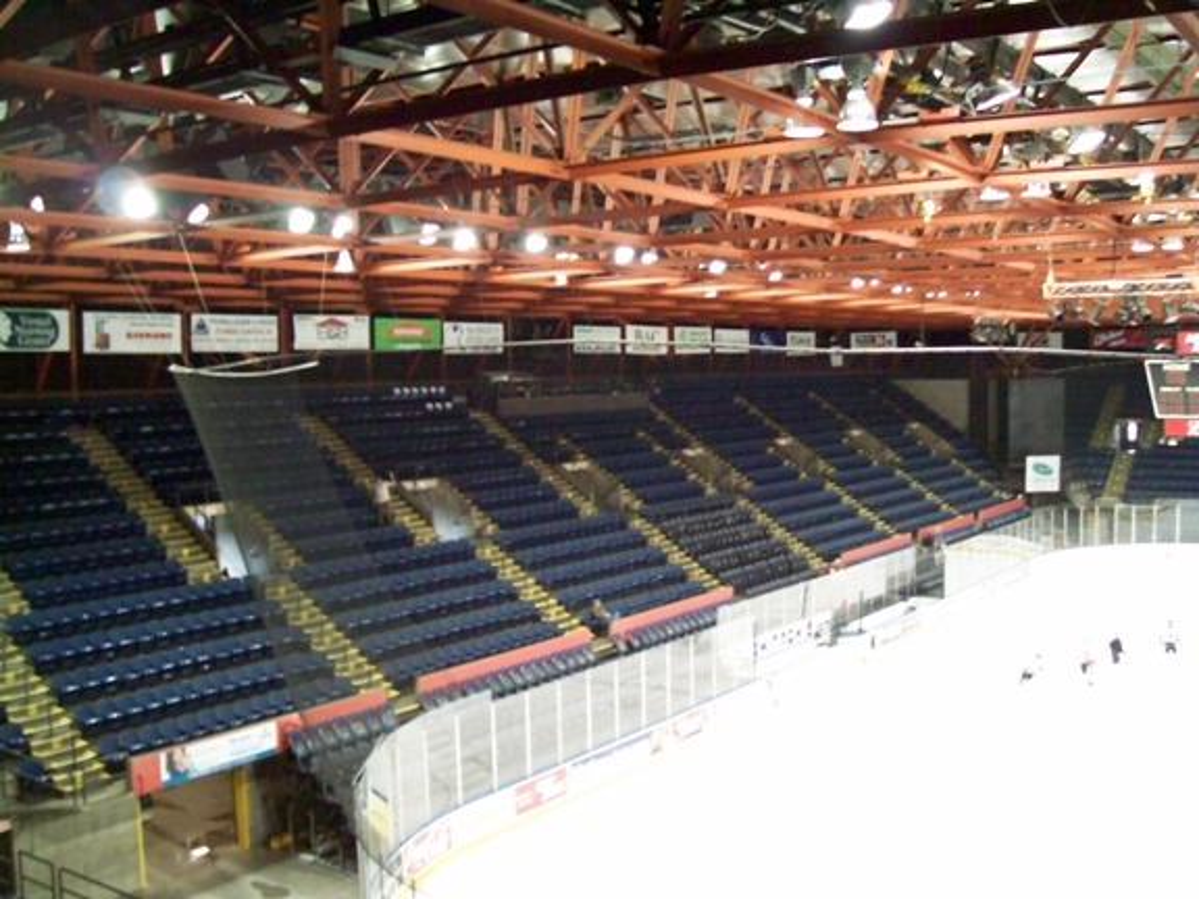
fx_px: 1247
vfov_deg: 39.7
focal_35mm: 36
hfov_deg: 51.4
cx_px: 600
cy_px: 450
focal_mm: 6
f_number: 2.7
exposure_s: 1/8
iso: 147
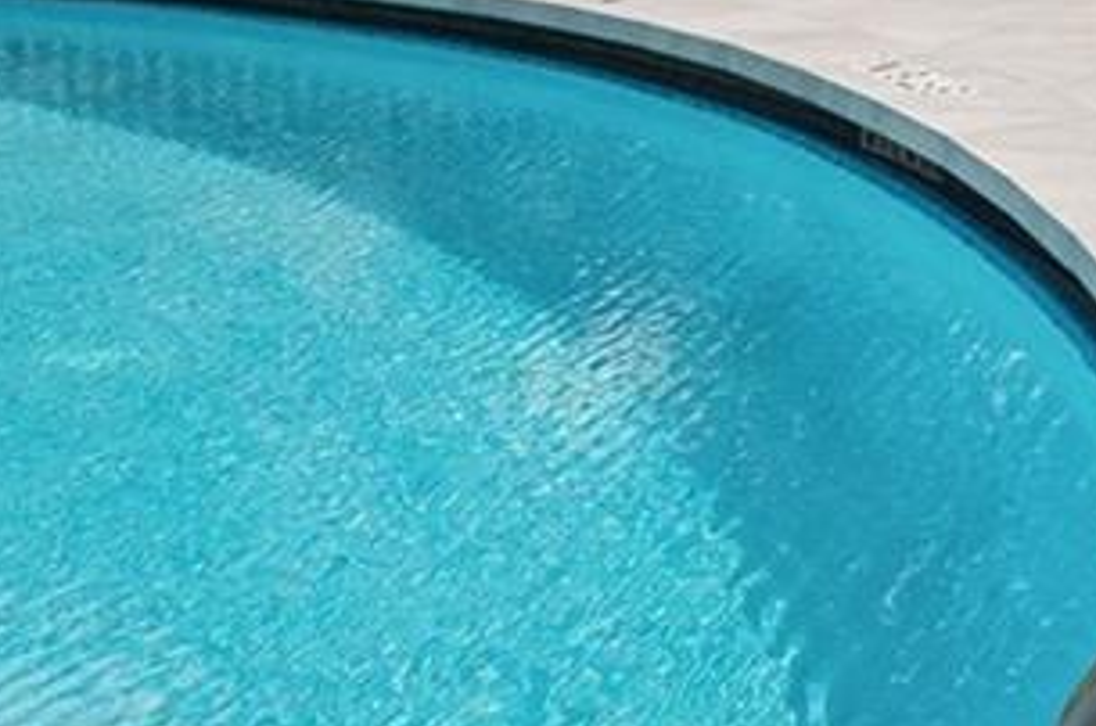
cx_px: 1754
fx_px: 2552
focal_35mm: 84
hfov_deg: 20.0
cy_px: -225
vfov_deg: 15.4
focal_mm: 16
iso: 200
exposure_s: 1/250
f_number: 8
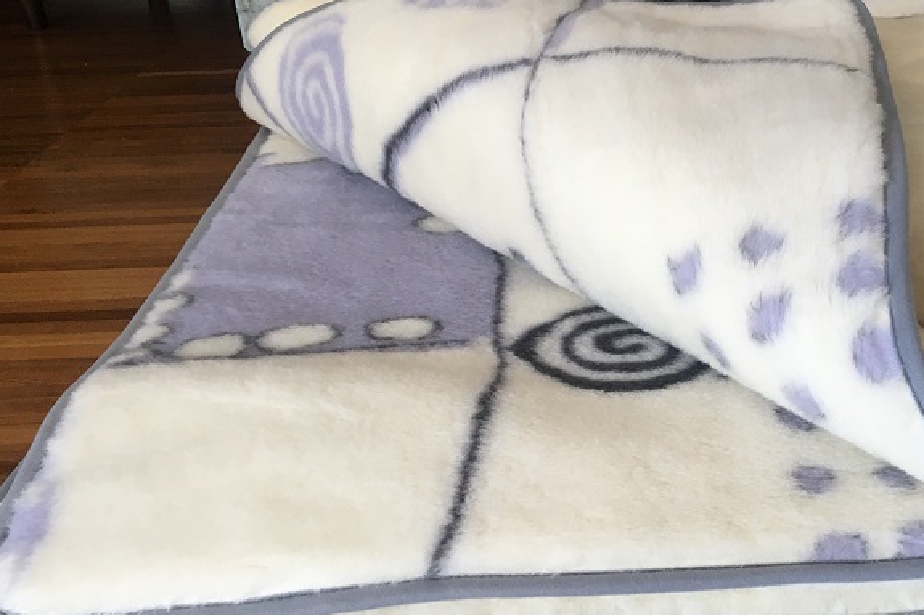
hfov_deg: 45.6
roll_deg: +2.0
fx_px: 1078
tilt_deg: -30.7
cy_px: 328
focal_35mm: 42
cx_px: 630
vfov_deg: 31.9
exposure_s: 1/33
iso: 40
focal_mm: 4.15
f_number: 2.2
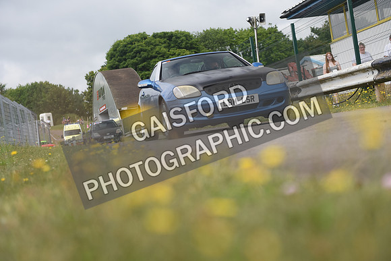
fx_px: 760
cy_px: 130
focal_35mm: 70
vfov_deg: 19.5
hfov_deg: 28.8
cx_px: 196
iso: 400
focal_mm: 70
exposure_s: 1/1000
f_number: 4
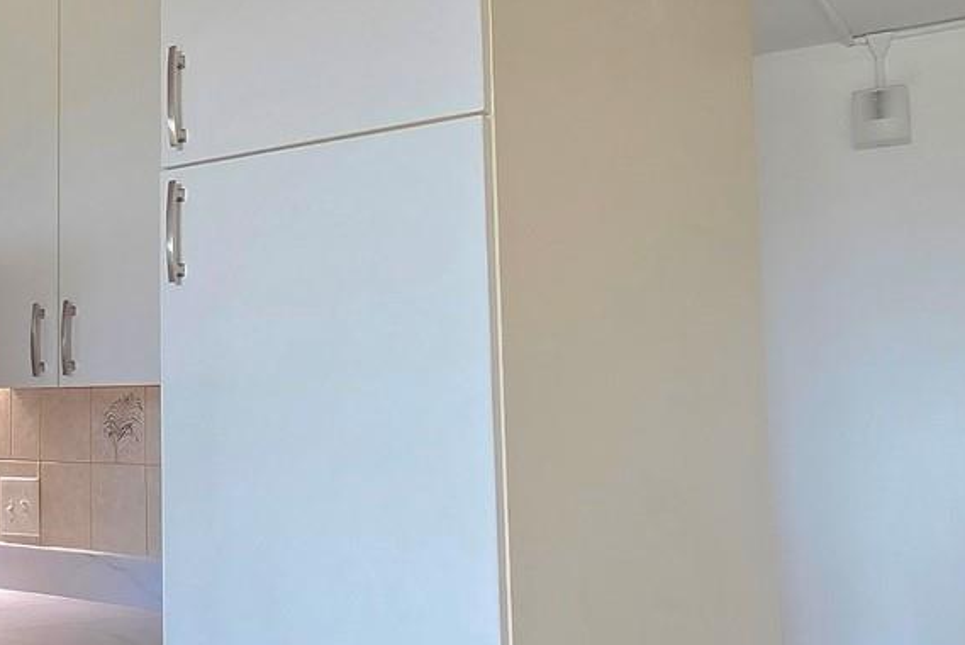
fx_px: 1019
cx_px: 198
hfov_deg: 48.0
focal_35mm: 38
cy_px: 306
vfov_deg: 35.1
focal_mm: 2.2
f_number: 2.2
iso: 250
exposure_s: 1/120
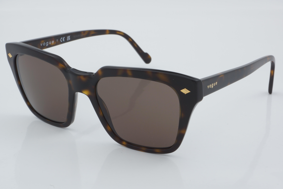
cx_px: 142
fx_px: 590
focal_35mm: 75
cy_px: 94
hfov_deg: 27.0
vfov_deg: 18.2
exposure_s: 1/4
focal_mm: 50
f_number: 32
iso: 100
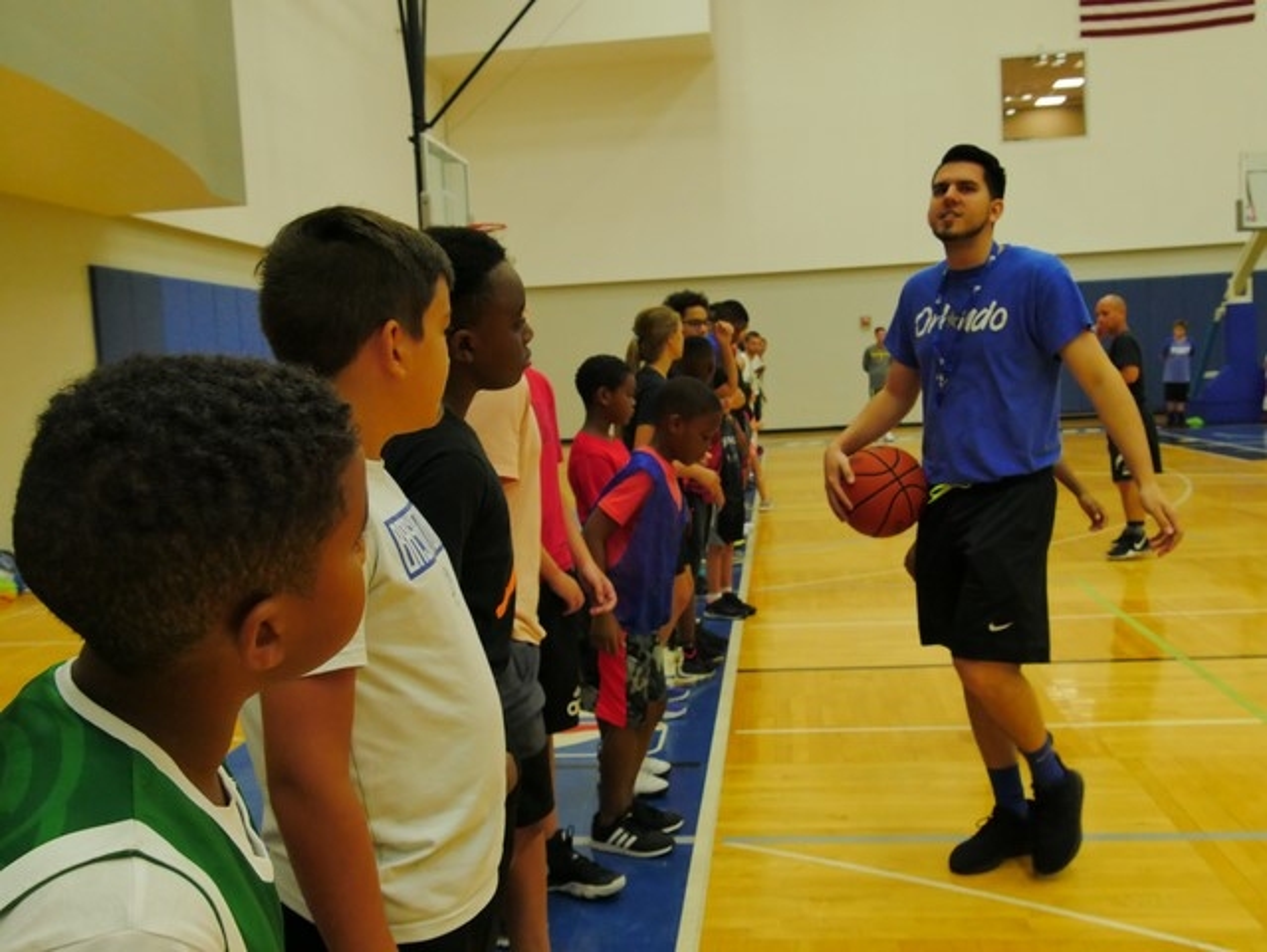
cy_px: 476
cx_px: 634
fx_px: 1245
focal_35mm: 34
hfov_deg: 53.9
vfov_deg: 41.8
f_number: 5.6
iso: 3200
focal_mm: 17
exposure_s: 1/200
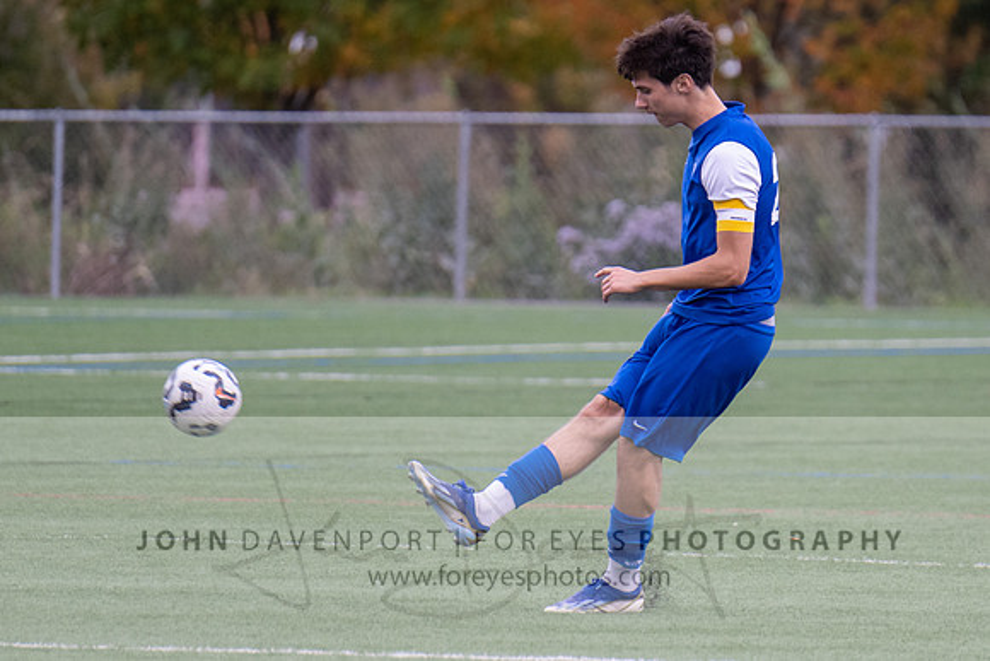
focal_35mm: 719
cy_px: 304
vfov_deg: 1.9
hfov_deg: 2.9
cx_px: 713
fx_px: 19786
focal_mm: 400
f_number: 5.6
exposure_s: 1/1000
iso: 1600
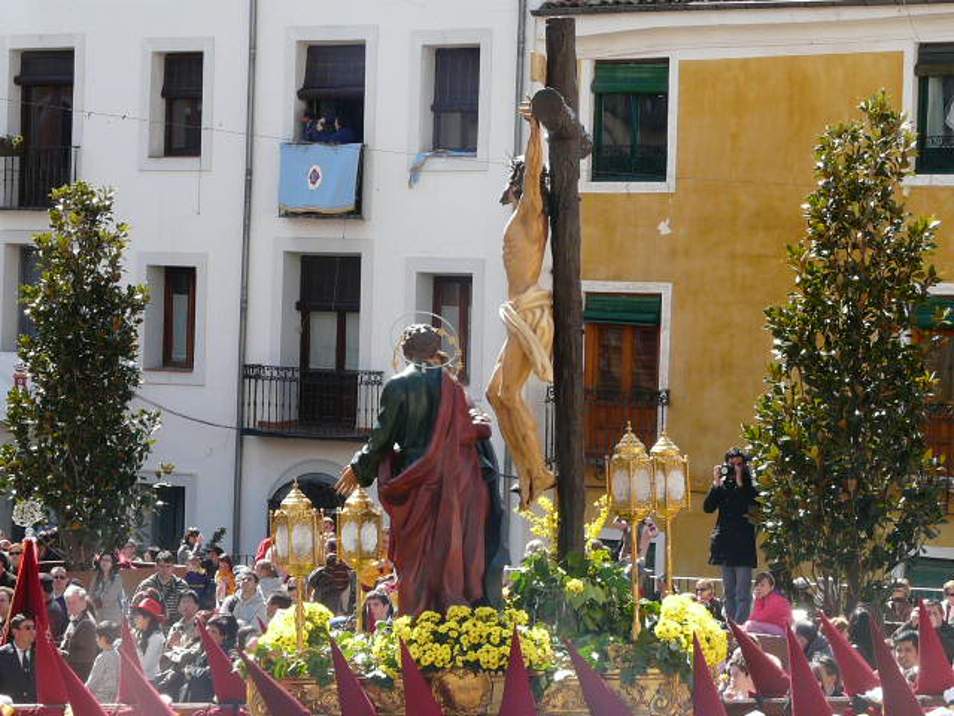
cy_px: 358
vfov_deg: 12.0
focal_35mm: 123
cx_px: 477
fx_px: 3390
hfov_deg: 16.0
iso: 100
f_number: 4.5
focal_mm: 12.6
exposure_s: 1/250
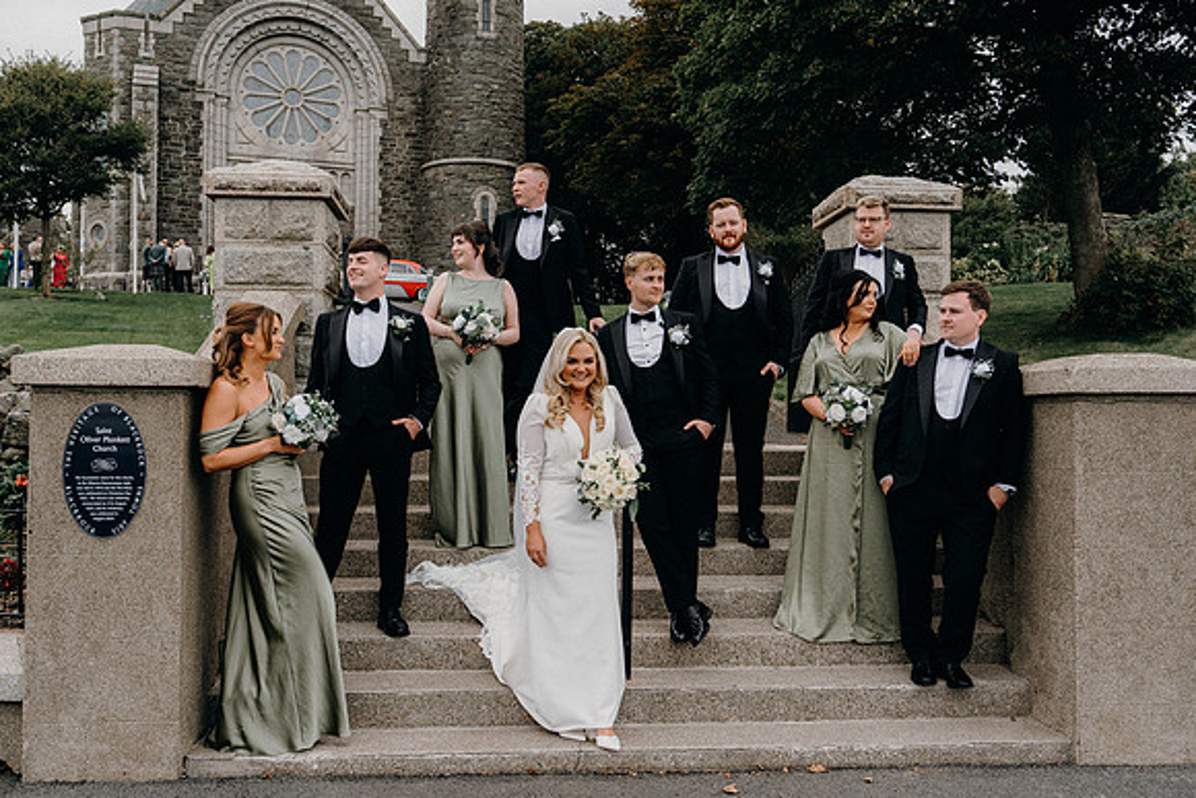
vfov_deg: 40.0
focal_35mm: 33
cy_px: 399
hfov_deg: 57.2
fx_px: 1097
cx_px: 598
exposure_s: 1/250
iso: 320
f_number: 5.6
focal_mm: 33
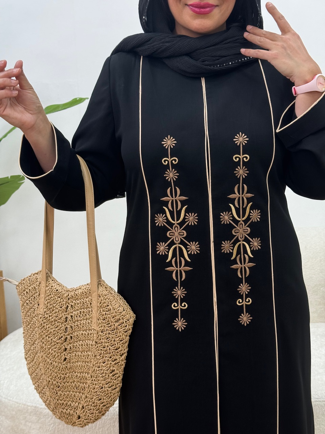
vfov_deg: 39.7
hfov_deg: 30.3
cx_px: 162
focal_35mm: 48
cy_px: 217
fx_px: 601
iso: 80
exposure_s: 1/233
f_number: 1.78
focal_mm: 6.76
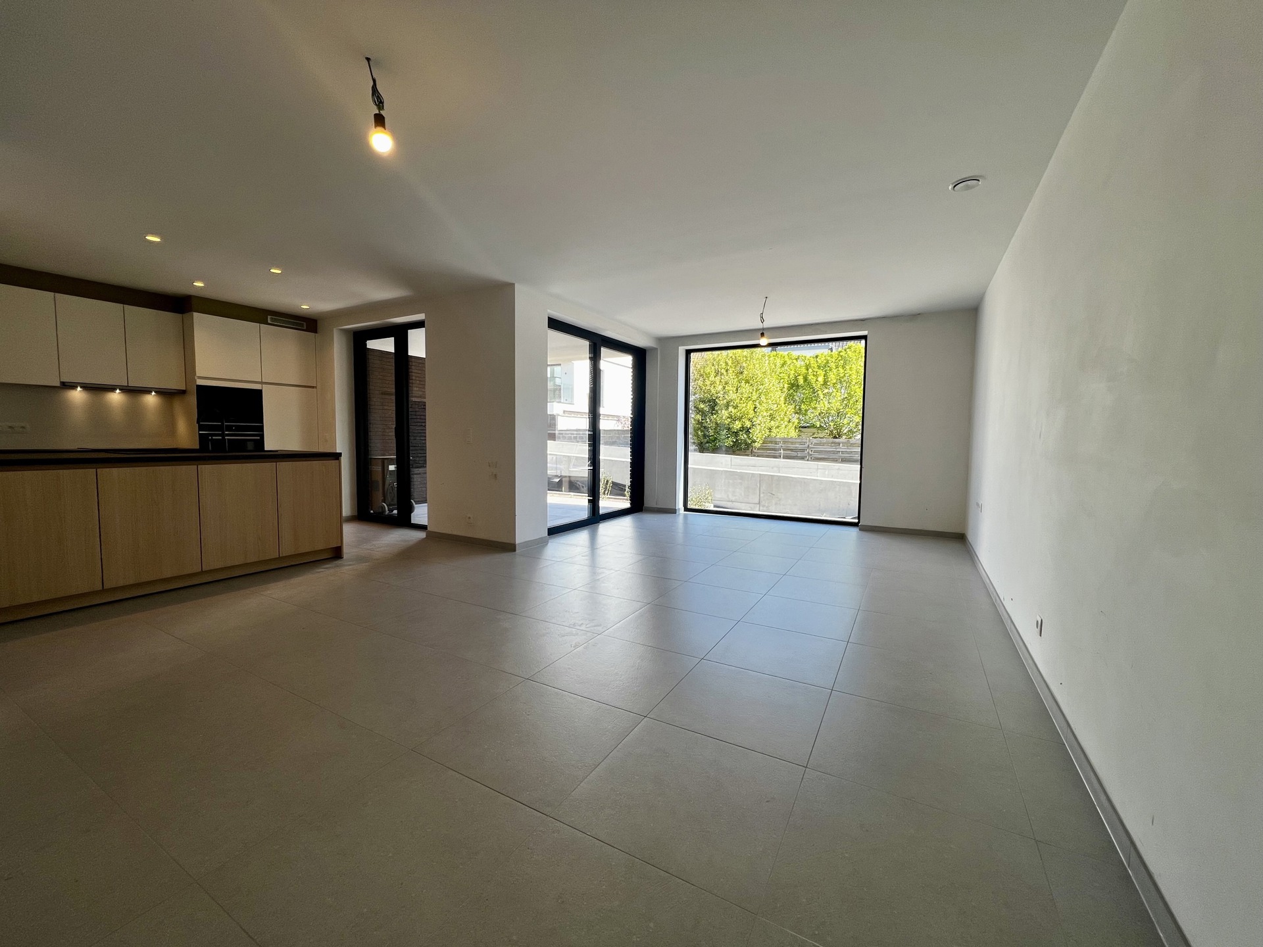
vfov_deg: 89.9
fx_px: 474
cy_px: 474
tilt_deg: -3.4
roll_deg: -0.5
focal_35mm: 13
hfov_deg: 106.2
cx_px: 632
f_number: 1.8
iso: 32
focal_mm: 1.57
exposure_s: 1/185
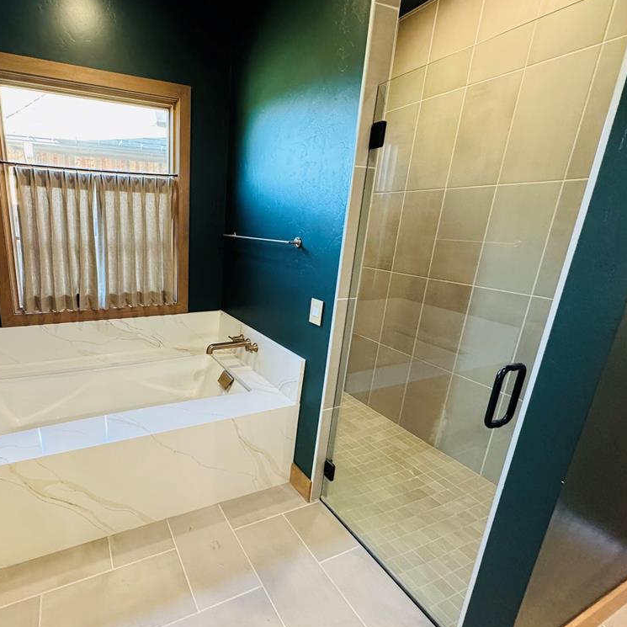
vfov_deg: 84.0
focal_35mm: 17
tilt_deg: -15.2
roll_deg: -1.4
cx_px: 204
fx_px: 348
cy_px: 315
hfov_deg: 80.9
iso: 400
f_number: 2.2
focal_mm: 2.22
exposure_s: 1/60
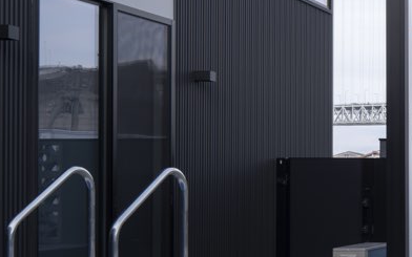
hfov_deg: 20.4
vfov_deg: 16.6
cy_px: 245
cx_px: 708
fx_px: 865
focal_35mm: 77
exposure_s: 1/15
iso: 100
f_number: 11
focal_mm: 24
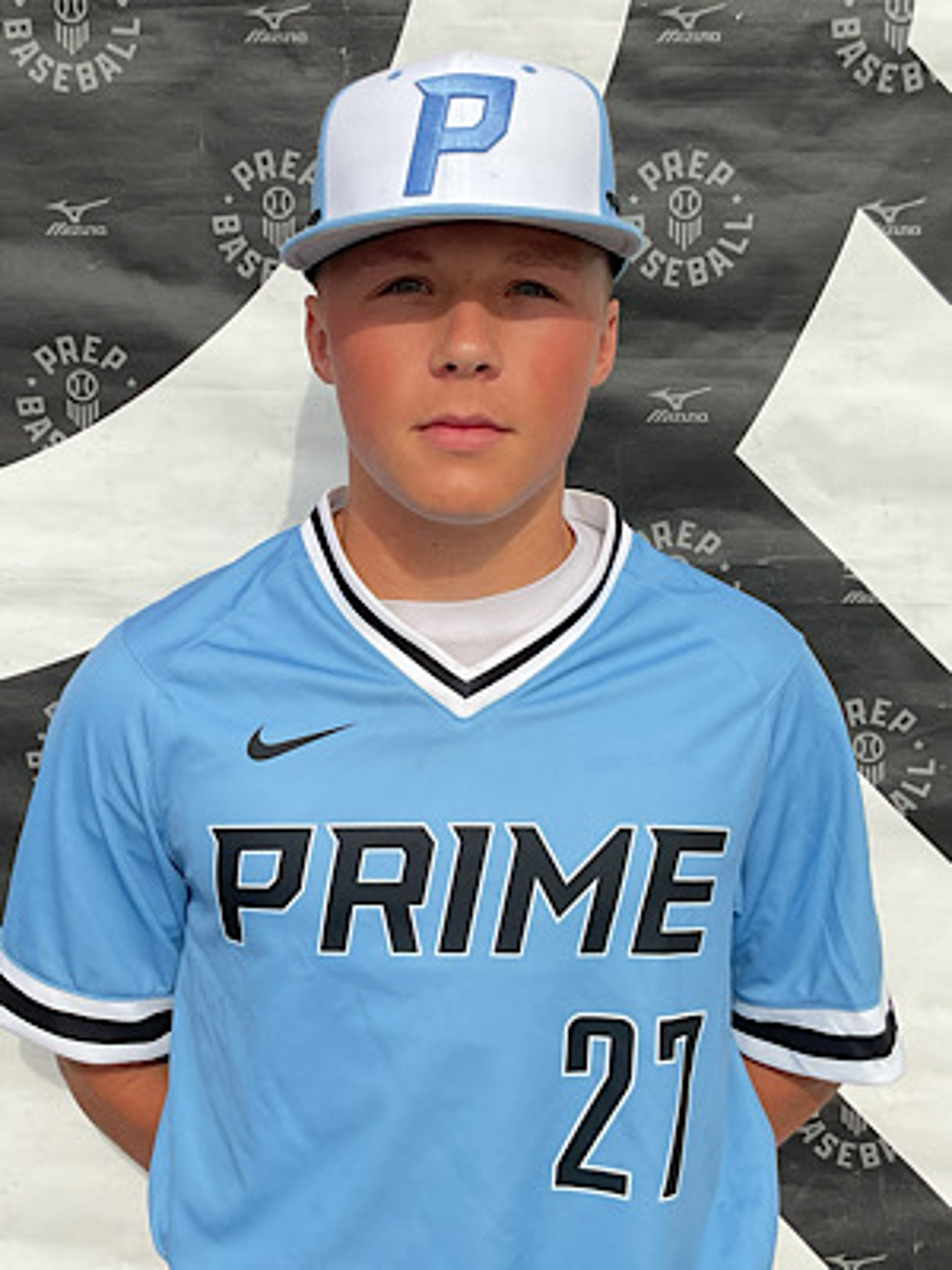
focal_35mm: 29
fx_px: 1063
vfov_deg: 61.7
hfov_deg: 48.2
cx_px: 476
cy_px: 635
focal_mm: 3
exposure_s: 1/1848
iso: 16
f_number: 1.8
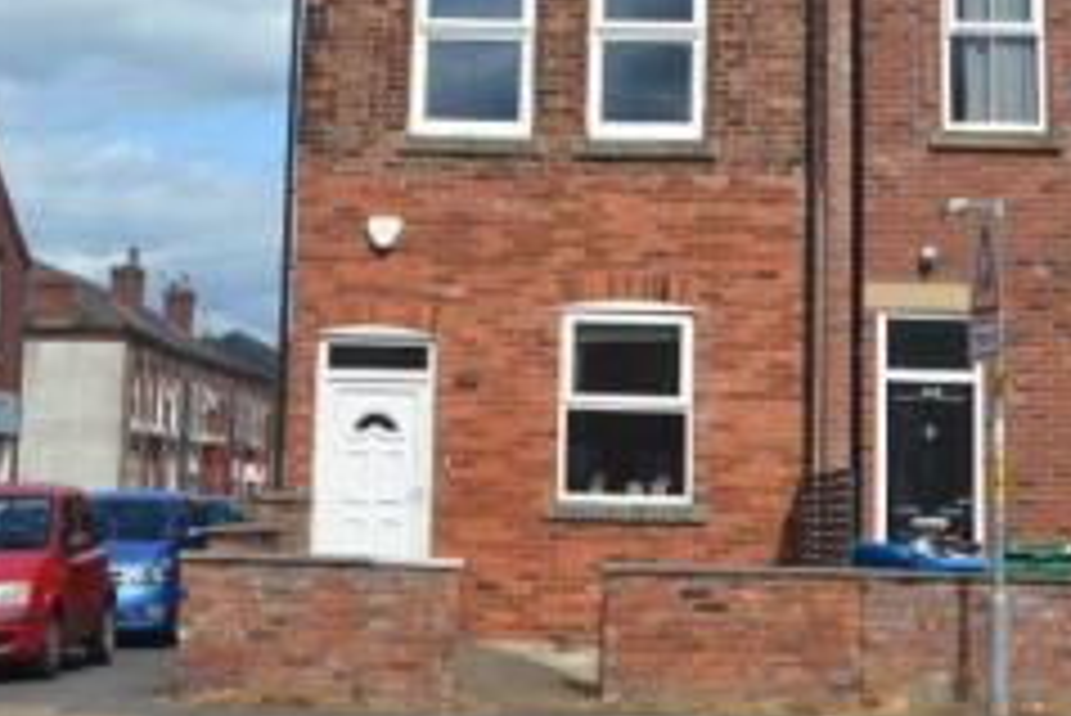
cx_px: 468
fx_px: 2143
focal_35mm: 72
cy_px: 119
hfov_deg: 28.0
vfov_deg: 18.7
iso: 100
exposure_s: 1/250
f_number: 8
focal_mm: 24
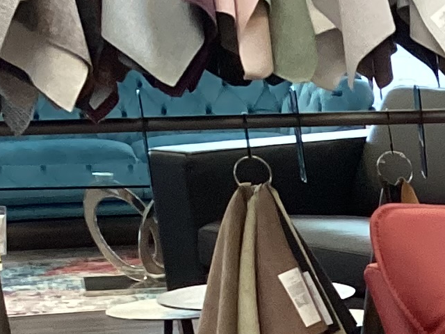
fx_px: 2031
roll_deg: +0.1
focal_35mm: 158
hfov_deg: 11.1
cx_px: 950
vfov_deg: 8.6
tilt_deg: -24.5
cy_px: 794
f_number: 2.4
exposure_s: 1/60
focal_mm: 3.3
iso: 250
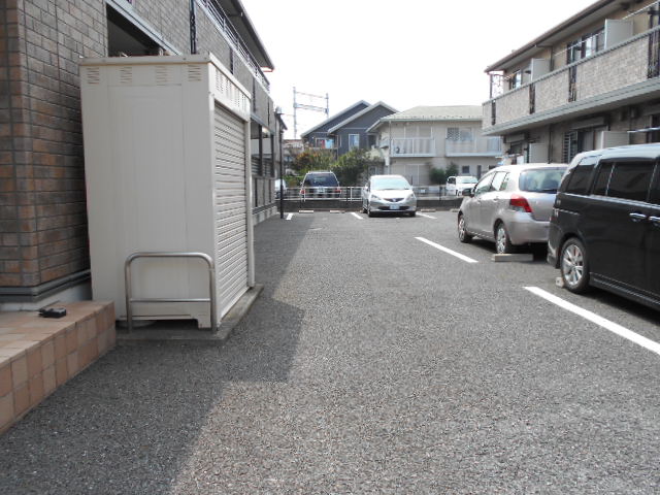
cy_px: 248
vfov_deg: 46.8
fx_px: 572
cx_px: 330
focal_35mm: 30
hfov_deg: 60.0
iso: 80
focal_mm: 5.1
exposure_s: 1/320
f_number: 3.4
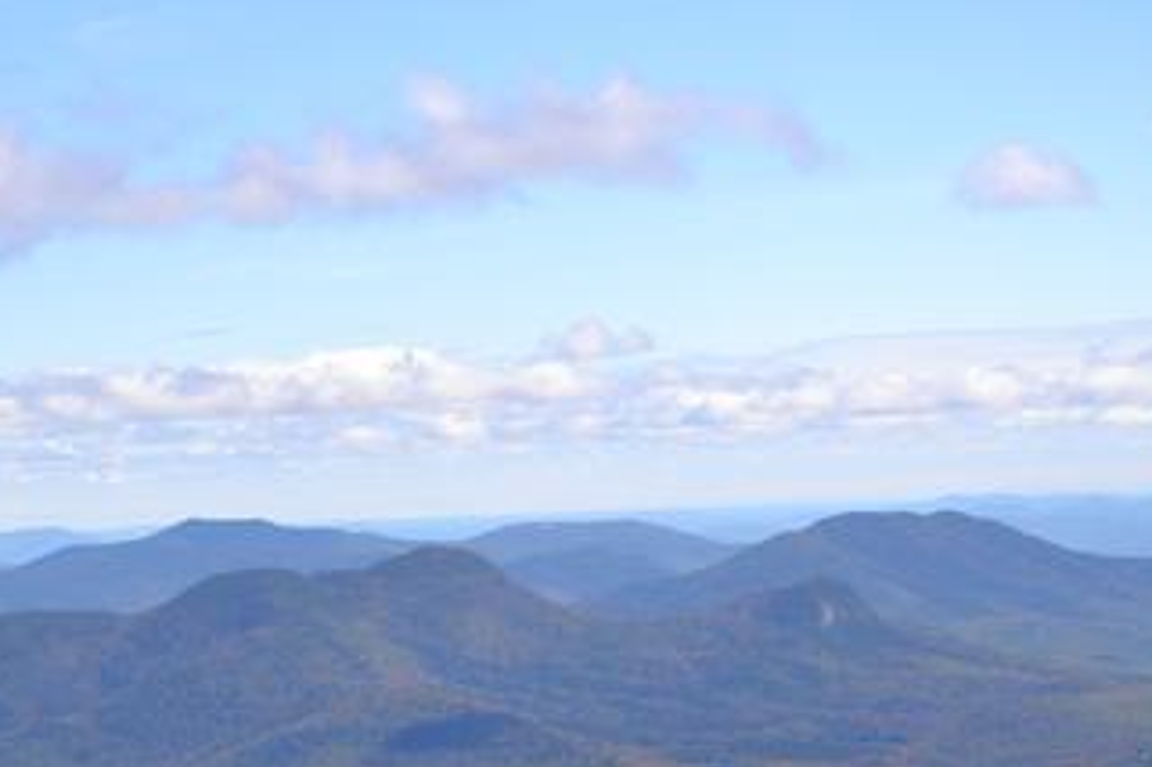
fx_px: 4119
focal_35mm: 129
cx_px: 367
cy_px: 535
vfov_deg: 10.6
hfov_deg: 15.9
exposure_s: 1/250
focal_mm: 55
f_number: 8
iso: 100
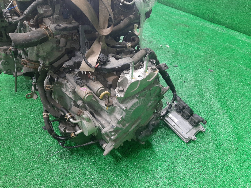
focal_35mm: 26
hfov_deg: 67.3
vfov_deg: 53.1
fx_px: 189
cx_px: 126
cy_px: 94
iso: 168
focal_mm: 3.93
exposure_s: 1/50
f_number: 1.7
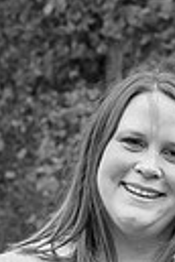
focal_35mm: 296
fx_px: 2158
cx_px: 248
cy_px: 307
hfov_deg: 4.6
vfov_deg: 6.9
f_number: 11
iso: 800
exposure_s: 1/400
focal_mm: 85
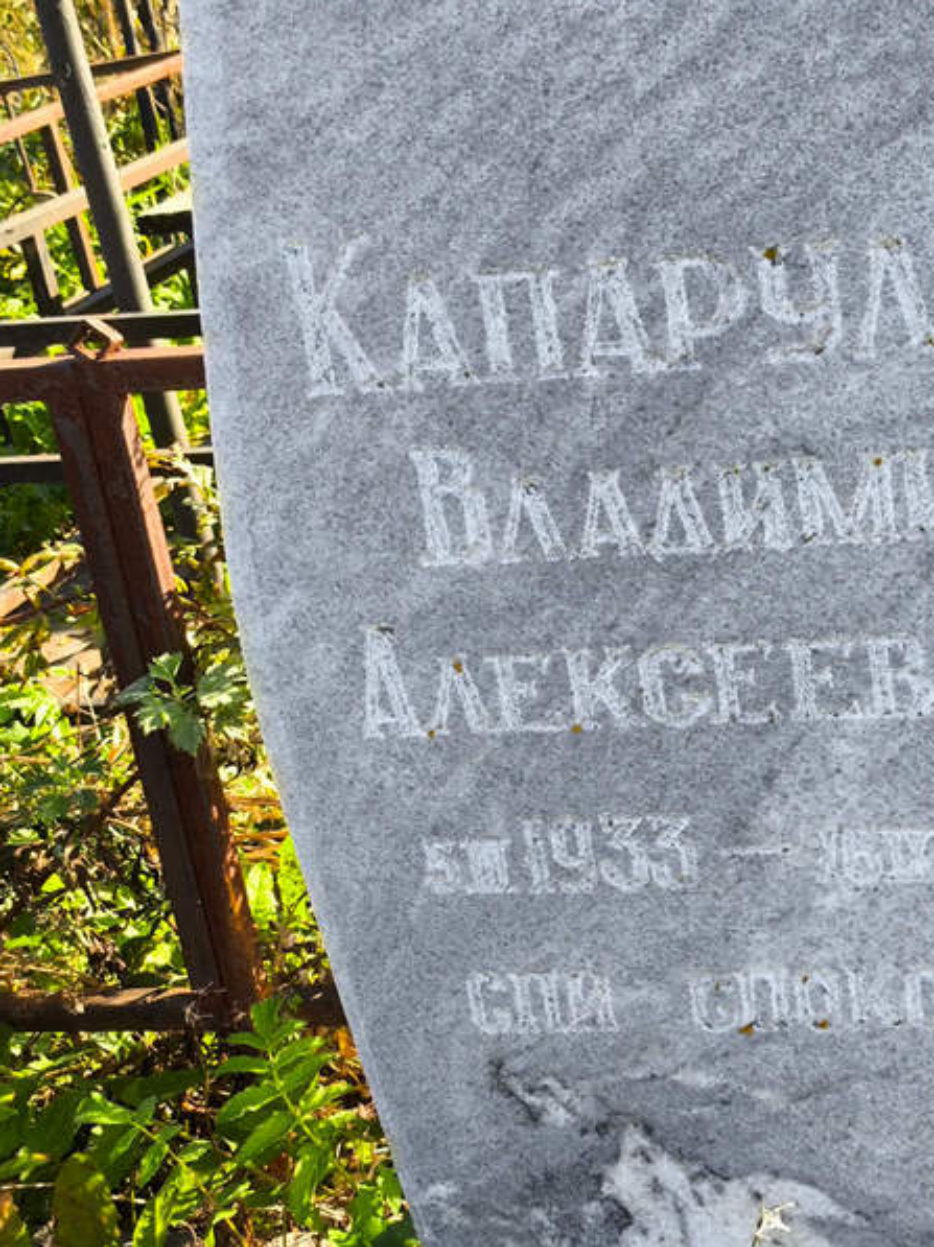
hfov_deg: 21.6
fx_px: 2413
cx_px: 747
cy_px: 622
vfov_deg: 29.0
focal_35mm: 67
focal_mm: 4.71
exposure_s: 1/209
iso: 50
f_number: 1.7
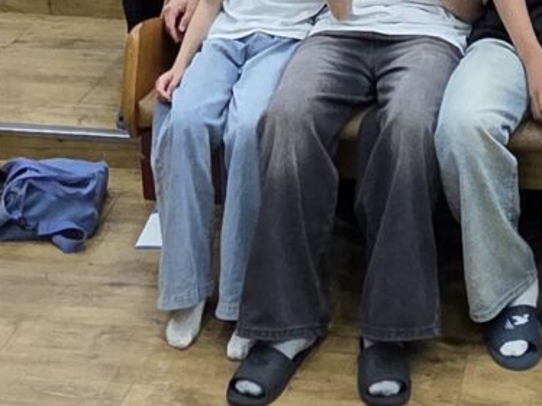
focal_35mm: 89
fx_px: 1393
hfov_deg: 21.8
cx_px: 422
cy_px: -509
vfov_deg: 13.2
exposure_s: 1/120
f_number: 1.9
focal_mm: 2.2
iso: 250
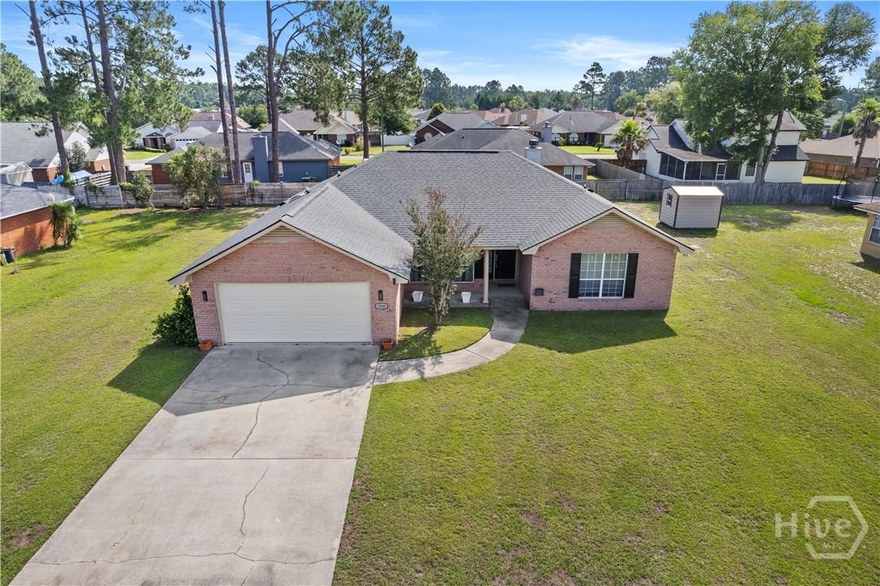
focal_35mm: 22
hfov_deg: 78.6
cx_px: 440
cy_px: 293
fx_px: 538
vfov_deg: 57.2
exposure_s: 1/2500
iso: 150
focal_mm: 8.38
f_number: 2.8
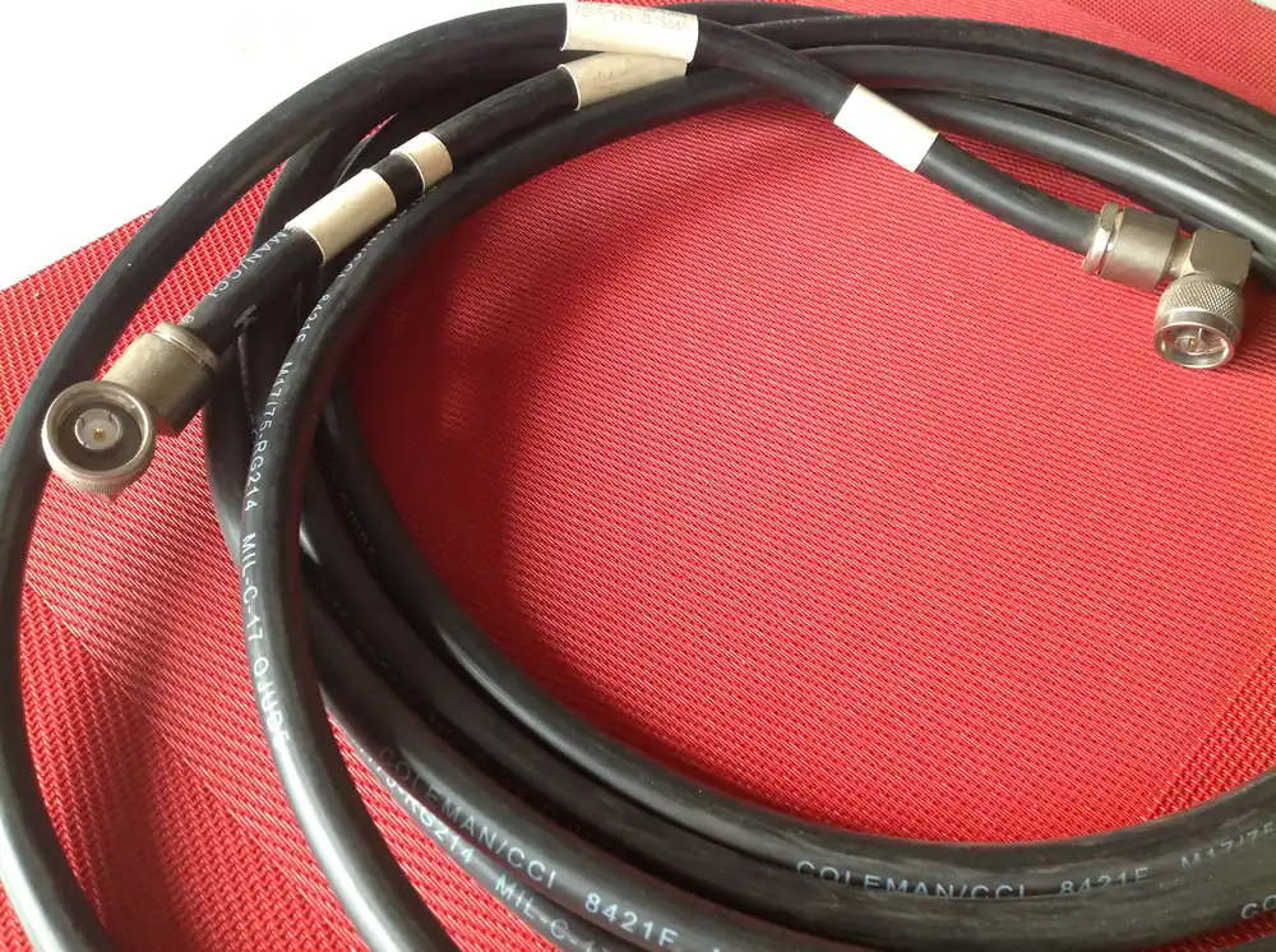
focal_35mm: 35
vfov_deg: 40.6
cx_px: 638
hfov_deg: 52.7
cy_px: 476
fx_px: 1288
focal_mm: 4.28
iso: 64
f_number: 2.4
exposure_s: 1/20
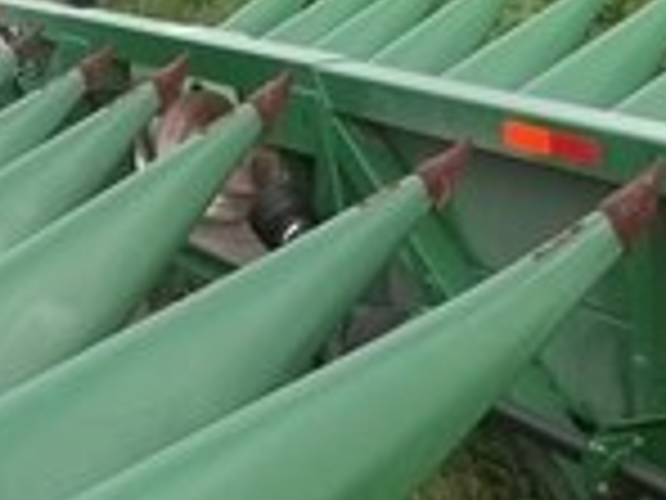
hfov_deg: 15.9
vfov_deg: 11.9
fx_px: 2328
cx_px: -27
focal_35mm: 121
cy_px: 631
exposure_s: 1/500
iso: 64
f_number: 3.3
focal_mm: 5.9
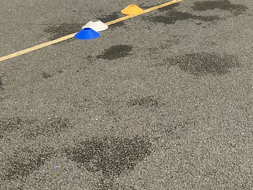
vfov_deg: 16.5
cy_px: -65
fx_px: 614
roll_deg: -0.6
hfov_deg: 22.9
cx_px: 211
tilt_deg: -9.4
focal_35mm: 84
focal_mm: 3
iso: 25
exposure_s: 1/1279
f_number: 1.8
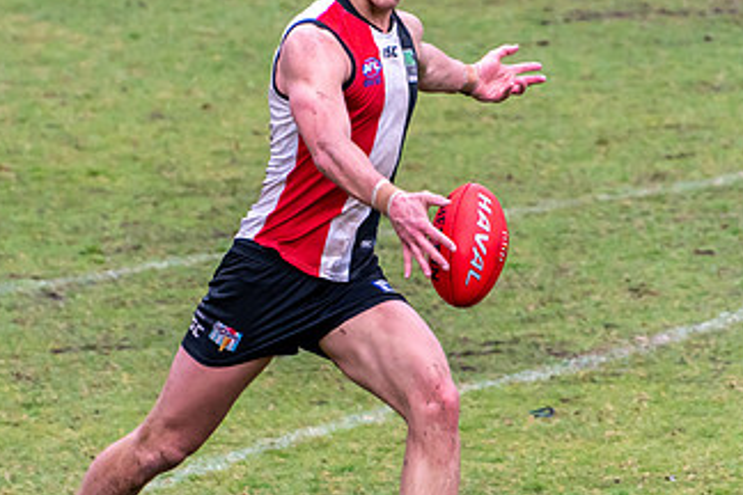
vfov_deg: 1.6
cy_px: 230
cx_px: 339
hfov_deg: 2.3
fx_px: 18285
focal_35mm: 886
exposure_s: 1/1600
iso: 800
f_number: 6.3
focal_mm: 330
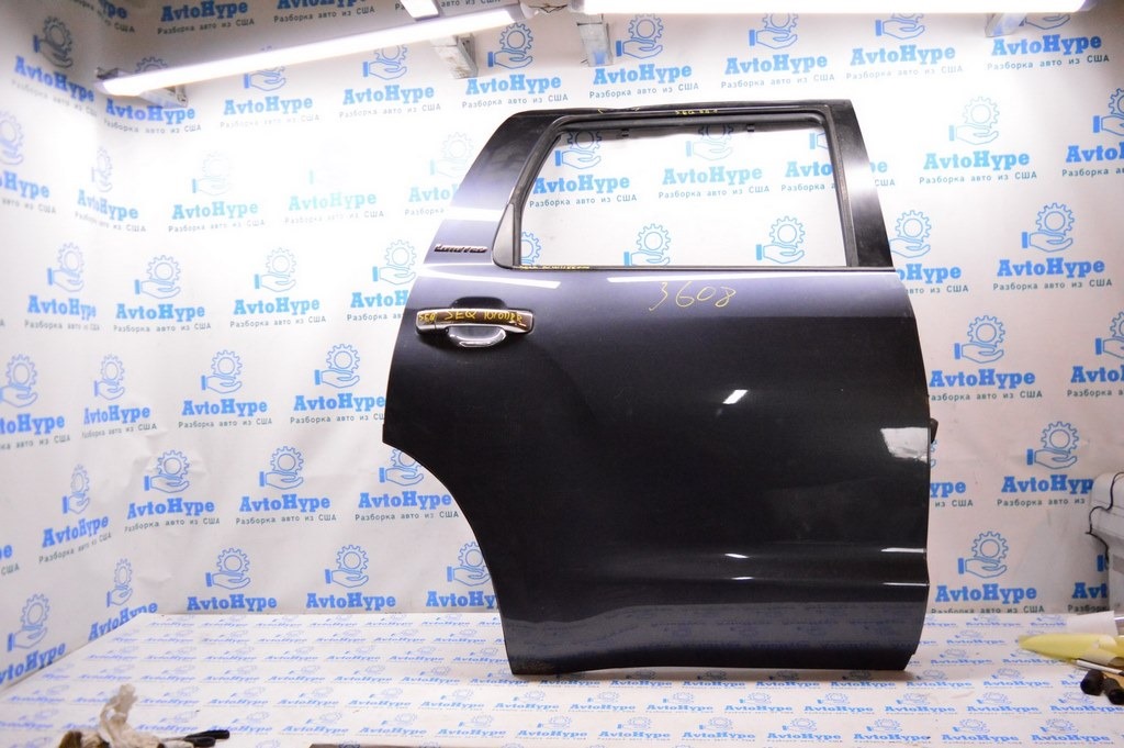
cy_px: 374
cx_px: 562
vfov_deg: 47.9
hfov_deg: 67.4
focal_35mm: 27
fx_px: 842
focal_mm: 18
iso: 3200
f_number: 3.5
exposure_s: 1/320
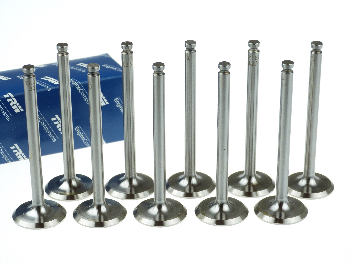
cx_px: 176
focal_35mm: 103
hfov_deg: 19.1
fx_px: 1047
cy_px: 132
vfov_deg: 14.4
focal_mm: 18.6
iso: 200
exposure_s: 1/160
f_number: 3.5
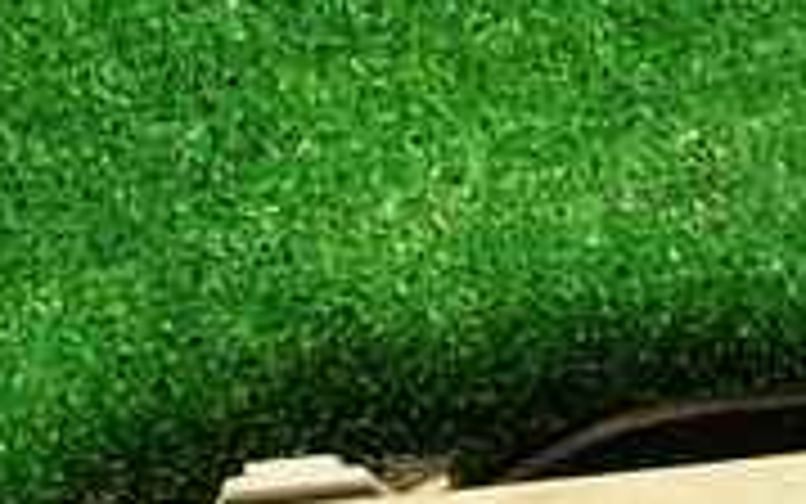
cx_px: 369
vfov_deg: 13.0
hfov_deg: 23.3
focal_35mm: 89
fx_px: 1956
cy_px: 958
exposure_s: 1/30
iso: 200
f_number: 2
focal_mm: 4.5
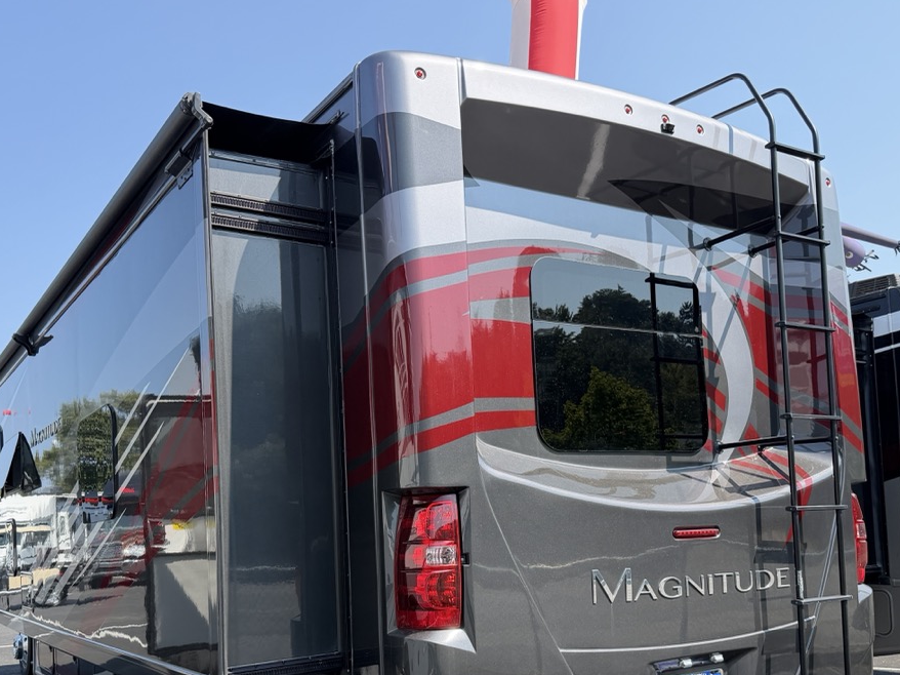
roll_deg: +3.5
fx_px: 910
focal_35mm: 35
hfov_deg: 52.6
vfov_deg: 40.0
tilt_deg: +5.4
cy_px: 470
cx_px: 462
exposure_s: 1/1812
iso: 100
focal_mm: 6.76
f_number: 1.78
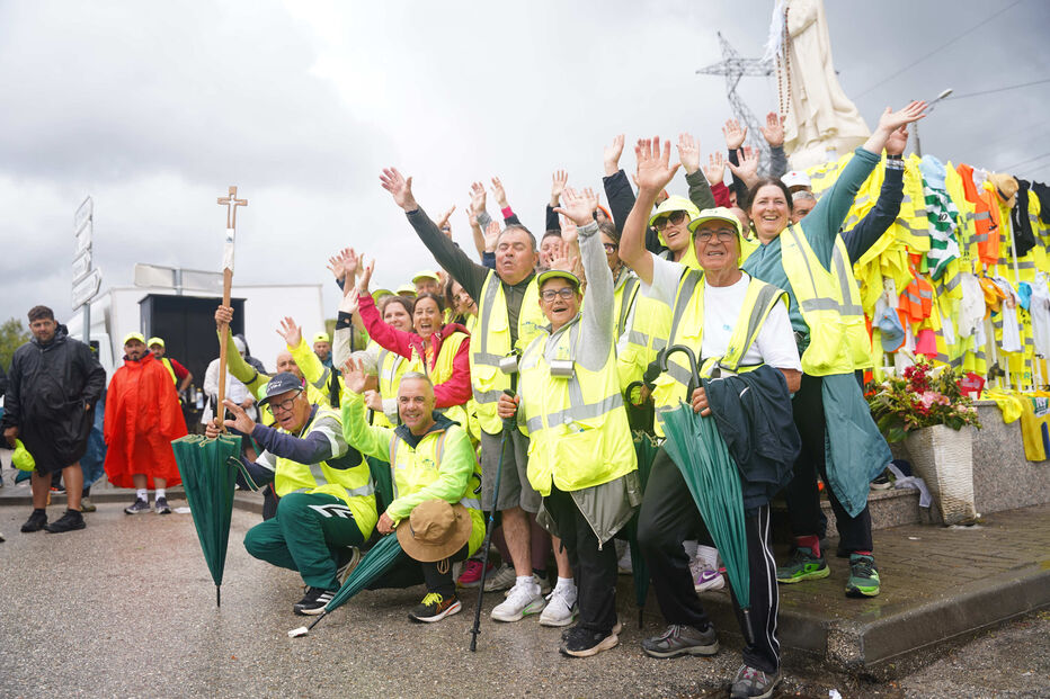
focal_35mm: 32
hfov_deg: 59.3
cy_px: 350
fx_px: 921
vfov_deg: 41.6
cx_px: 525
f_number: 2.8
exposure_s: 1/500
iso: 100
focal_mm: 31.6
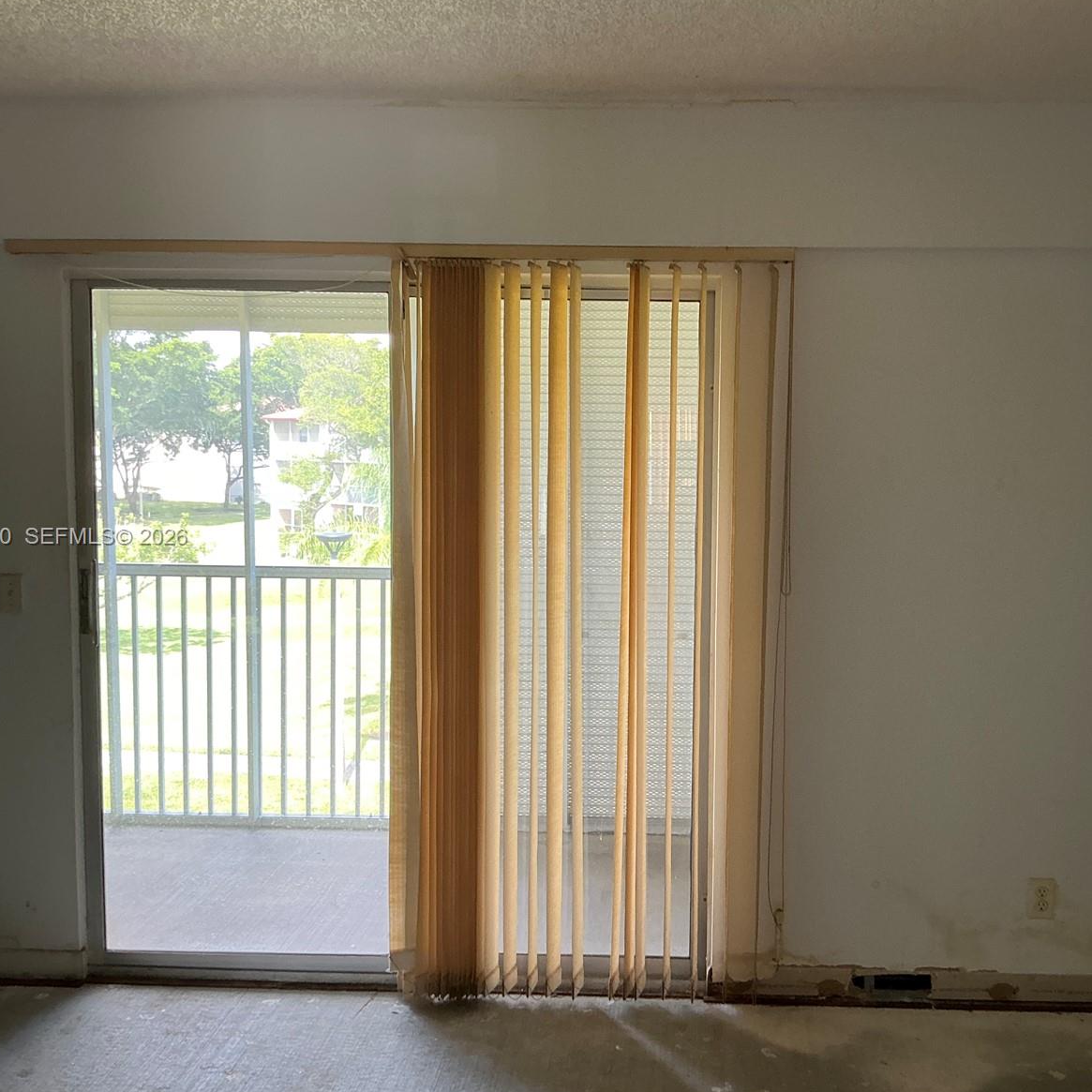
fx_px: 1213
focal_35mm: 34
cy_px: 538
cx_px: 645
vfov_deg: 48.4
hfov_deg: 48.2
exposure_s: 1/60
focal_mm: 3
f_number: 1.8
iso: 40
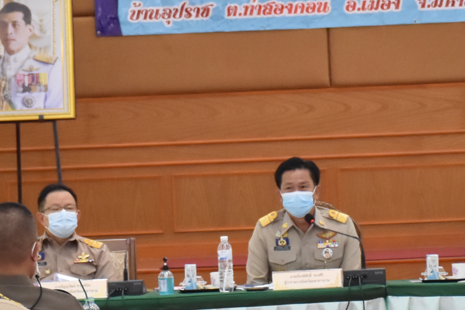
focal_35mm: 318
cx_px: 196
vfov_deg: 4.3
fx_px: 4107
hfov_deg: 6.5
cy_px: 213
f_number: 5.6
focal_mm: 60
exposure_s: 1/200
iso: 1600
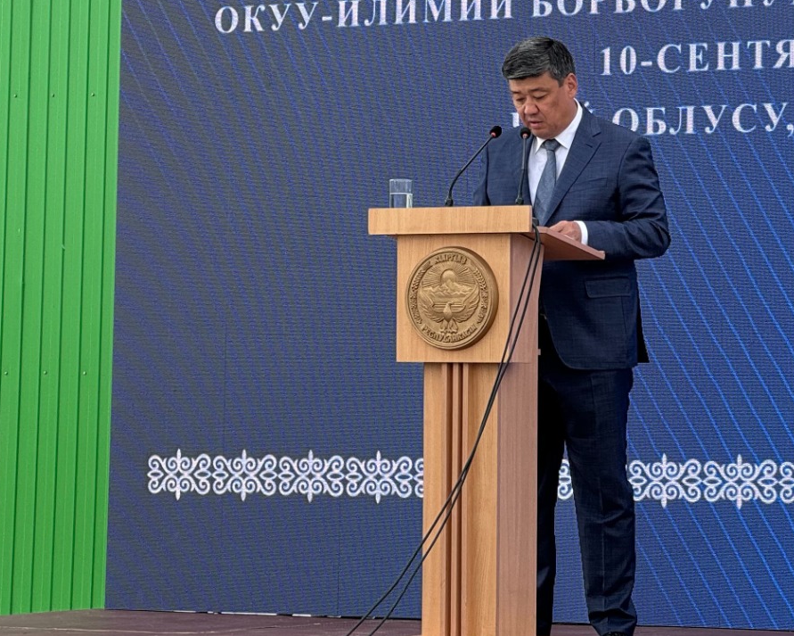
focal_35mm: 162
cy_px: 91
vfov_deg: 9.5
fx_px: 3807
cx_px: 572
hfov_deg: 11.9
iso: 32
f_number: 2.8
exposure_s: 1/240
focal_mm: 9
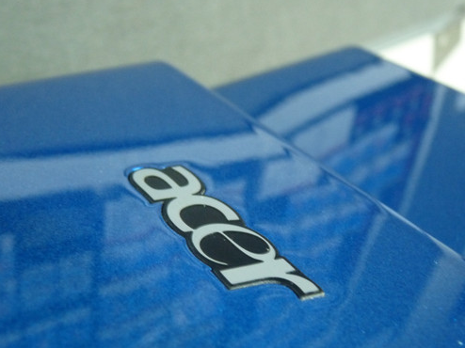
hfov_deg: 52.6
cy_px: 221
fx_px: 470
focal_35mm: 35
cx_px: 247
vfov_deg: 40.3
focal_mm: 4.8
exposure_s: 1/3.2
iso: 400
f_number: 2.8
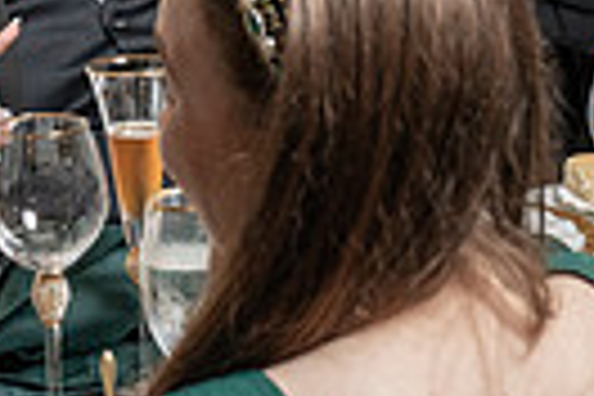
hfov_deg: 11.6
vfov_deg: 7.5
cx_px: 176
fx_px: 2920
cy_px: -397
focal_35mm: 177
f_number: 5.6
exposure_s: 1/200
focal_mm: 37
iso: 1000
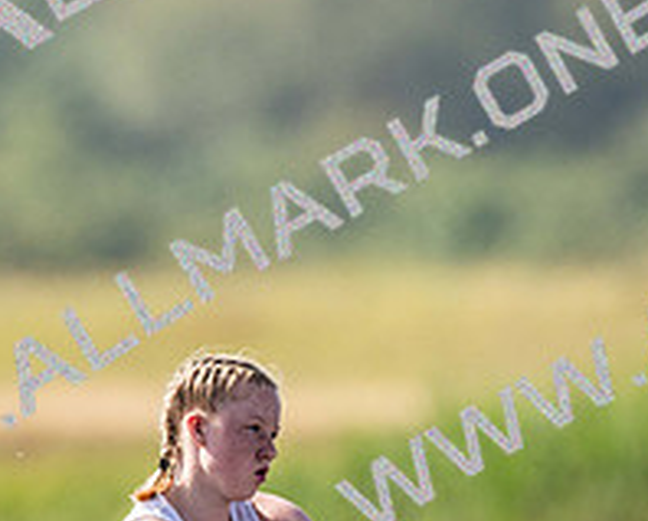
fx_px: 31614
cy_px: 585
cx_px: 98
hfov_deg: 1.2
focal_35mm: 1646
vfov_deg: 0.9
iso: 280
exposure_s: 1/2500
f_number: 5.6
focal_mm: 600
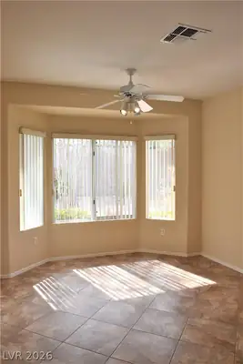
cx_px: 122
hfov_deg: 48.0
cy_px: 182
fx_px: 273
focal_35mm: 27
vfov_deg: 67.4
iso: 400
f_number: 7.1
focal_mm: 18
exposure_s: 1/200
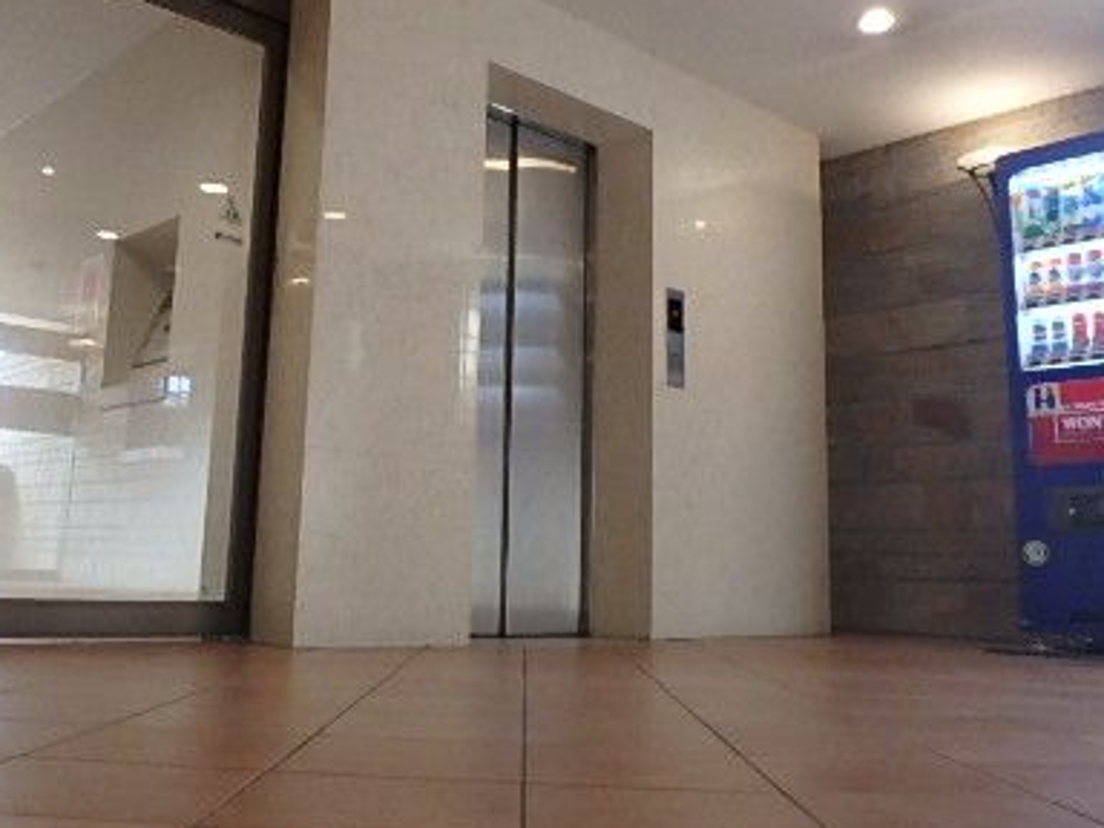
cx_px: 472
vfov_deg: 40.7
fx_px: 1116
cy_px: 402
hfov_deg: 52.4
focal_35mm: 35
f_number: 3.5
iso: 640
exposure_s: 1/30
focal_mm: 3.7
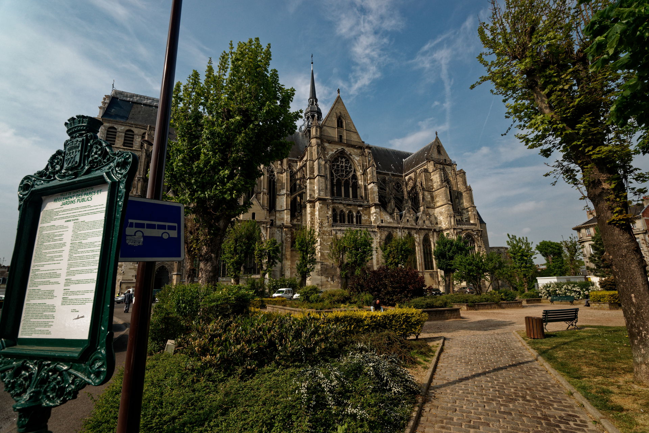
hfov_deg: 96.7
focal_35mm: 16
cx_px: 324
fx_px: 288
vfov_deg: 73.7
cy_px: 216
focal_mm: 16
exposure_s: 1/125
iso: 200
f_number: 9
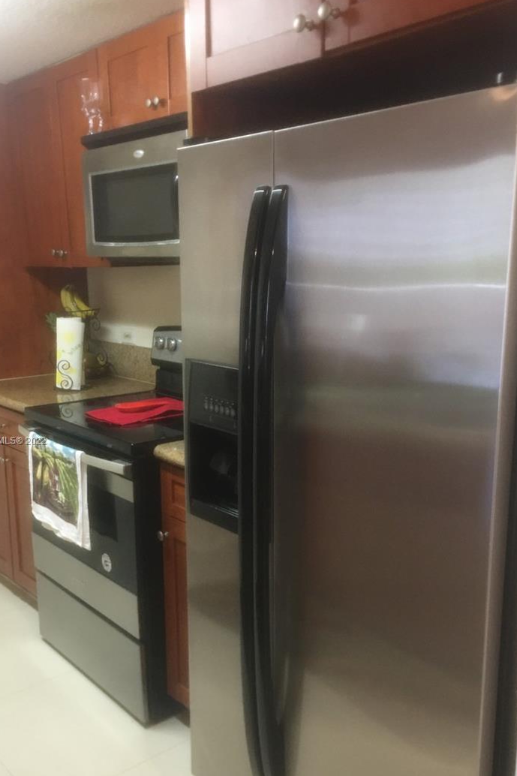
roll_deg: +1.5
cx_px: 246
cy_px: 441
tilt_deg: -10.9
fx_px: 754
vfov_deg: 54.3
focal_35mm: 35
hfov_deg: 37.8
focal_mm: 4.15
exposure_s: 1/15
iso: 100
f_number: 2.2
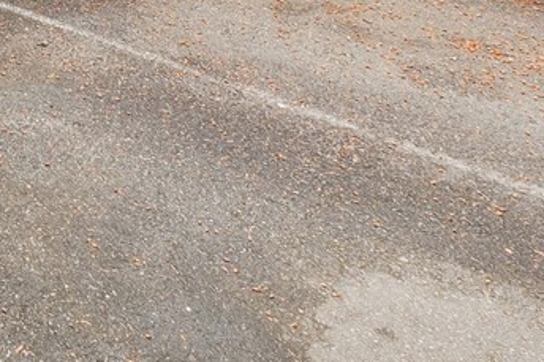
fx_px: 1174
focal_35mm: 78
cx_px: -221
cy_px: -401
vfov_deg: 14.2
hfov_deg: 22.4
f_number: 9
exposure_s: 1/100
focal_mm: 10.5
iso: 250
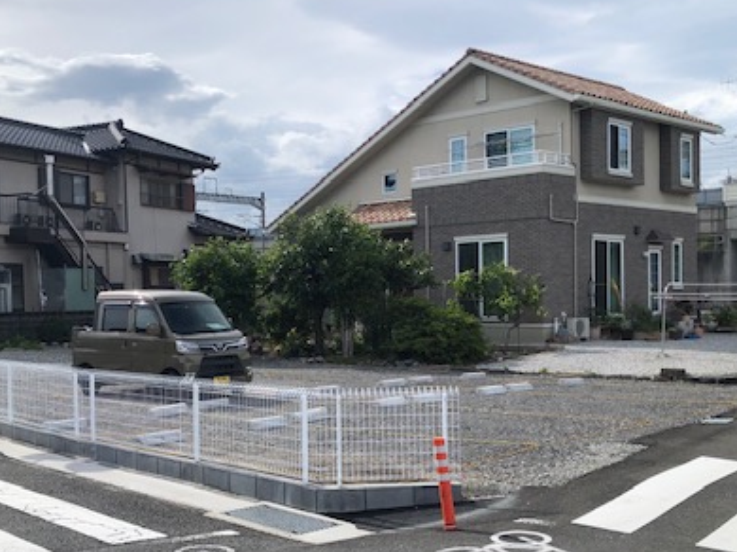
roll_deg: +1.0
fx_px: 979
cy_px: 335
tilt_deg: -3.2
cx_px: 297
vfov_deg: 31.4
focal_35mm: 46
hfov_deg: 41.1
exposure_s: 1/3436
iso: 20
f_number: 1.8
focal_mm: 3.99
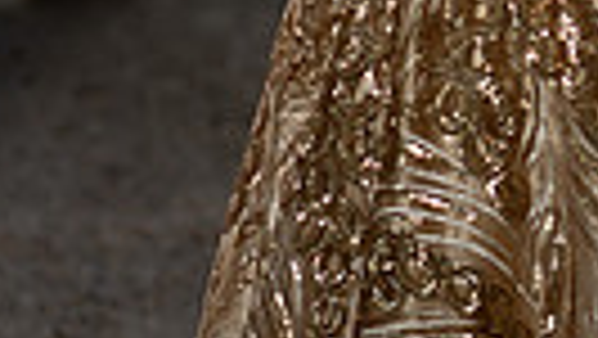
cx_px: 647
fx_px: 7156
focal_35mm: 451
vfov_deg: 2.7
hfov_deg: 4.8
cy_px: -482
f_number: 2.2
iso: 200
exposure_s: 1/1250
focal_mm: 85
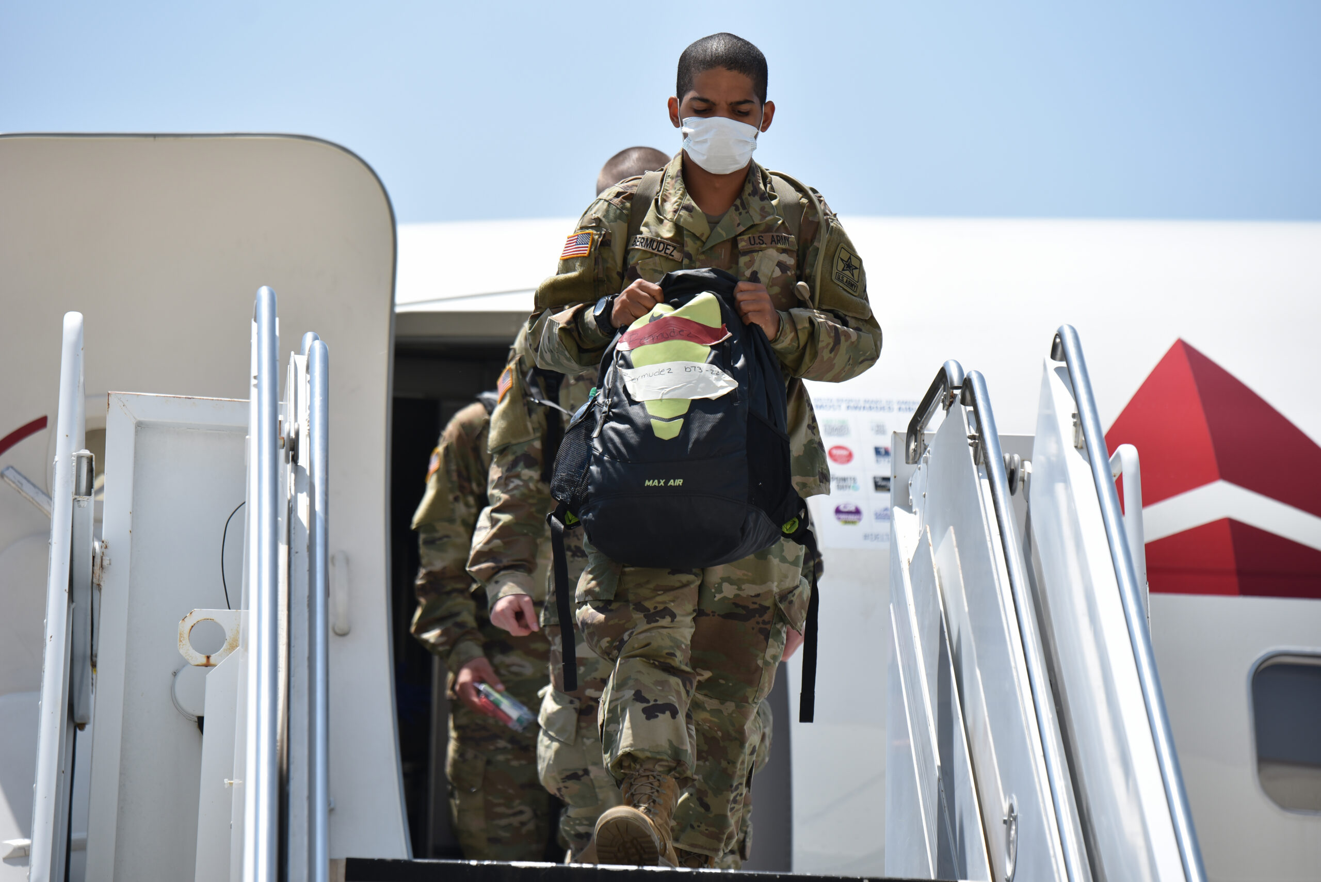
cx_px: 660
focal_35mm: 200
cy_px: 441
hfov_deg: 10.3
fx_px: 7341
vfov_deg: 6.9
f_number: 4.5
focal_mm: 200
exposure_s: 1/1250
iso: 200
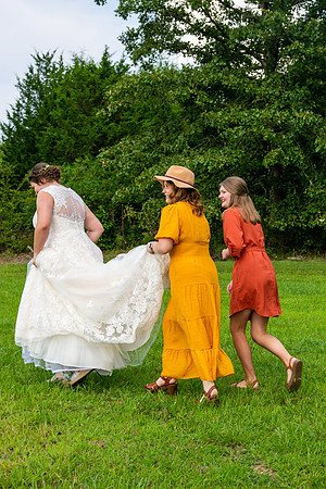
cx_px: 163
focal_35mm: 82
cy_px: 244
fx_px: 1121
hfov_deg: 16.6
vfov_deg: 24.6
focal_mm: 55
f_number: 8
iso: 100
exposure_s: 1/200
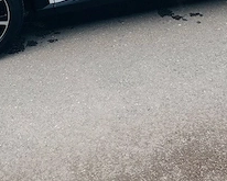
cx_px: 114
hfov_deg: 26.8
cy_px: -44
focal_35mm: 71
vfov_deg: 20.1
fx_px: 477
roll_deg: +1.0
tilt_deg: -21.2
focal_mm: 5.1
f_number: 1.6
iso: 32
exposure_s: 1/894
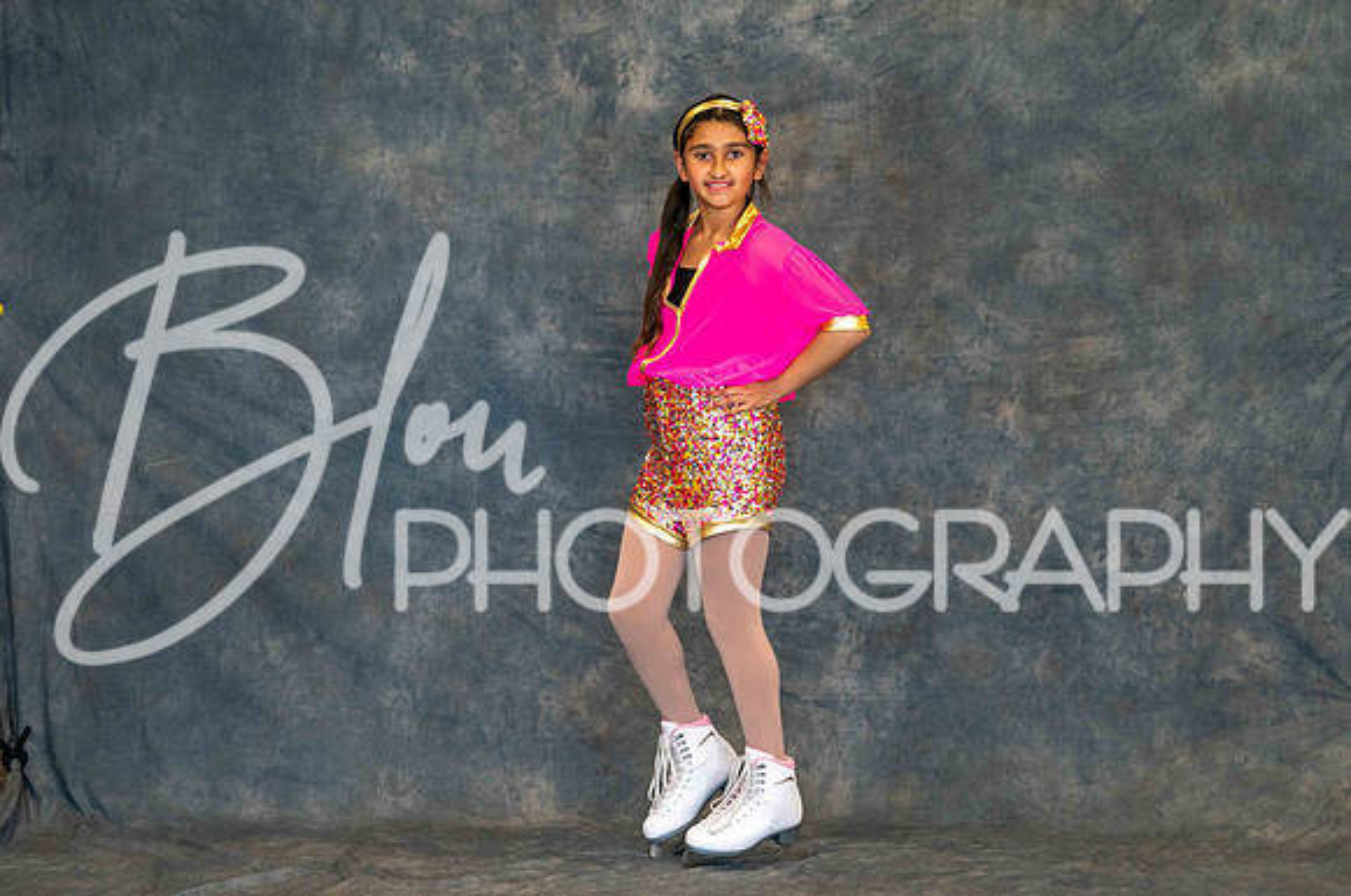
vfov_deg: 14.2
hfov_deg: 21.3
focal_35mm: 96
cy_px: 423
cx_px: 655
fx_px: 3594
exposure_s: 1/160
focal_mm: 85
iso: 1600
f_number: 4
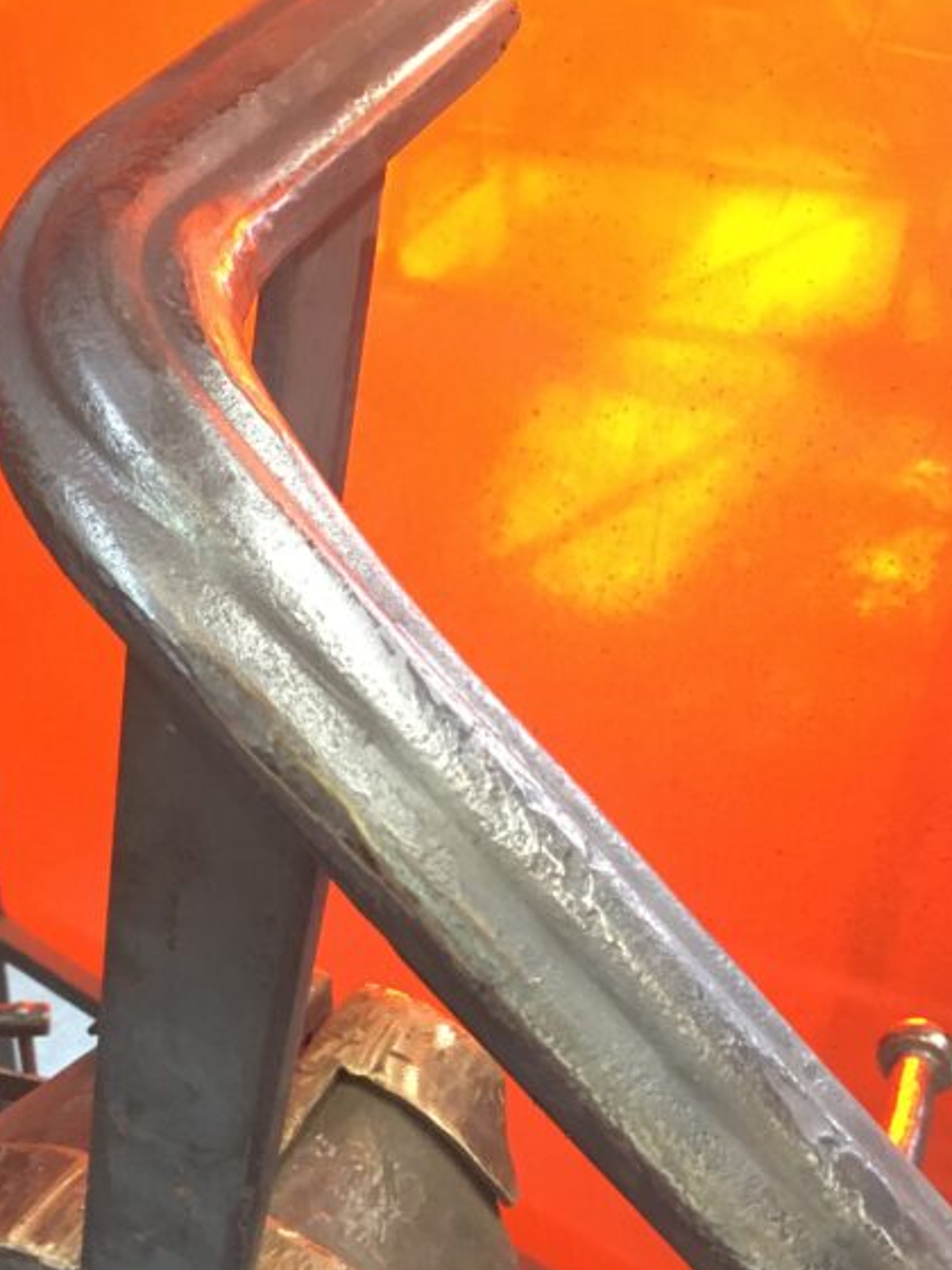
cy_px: 701
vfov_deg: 36.1
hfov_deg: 27.4
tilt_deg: -34.6
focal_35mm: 53
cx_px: 347
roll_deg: -0.9
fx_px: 1943
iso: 200
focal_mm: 4.15
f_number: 2.2
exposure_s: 1/20
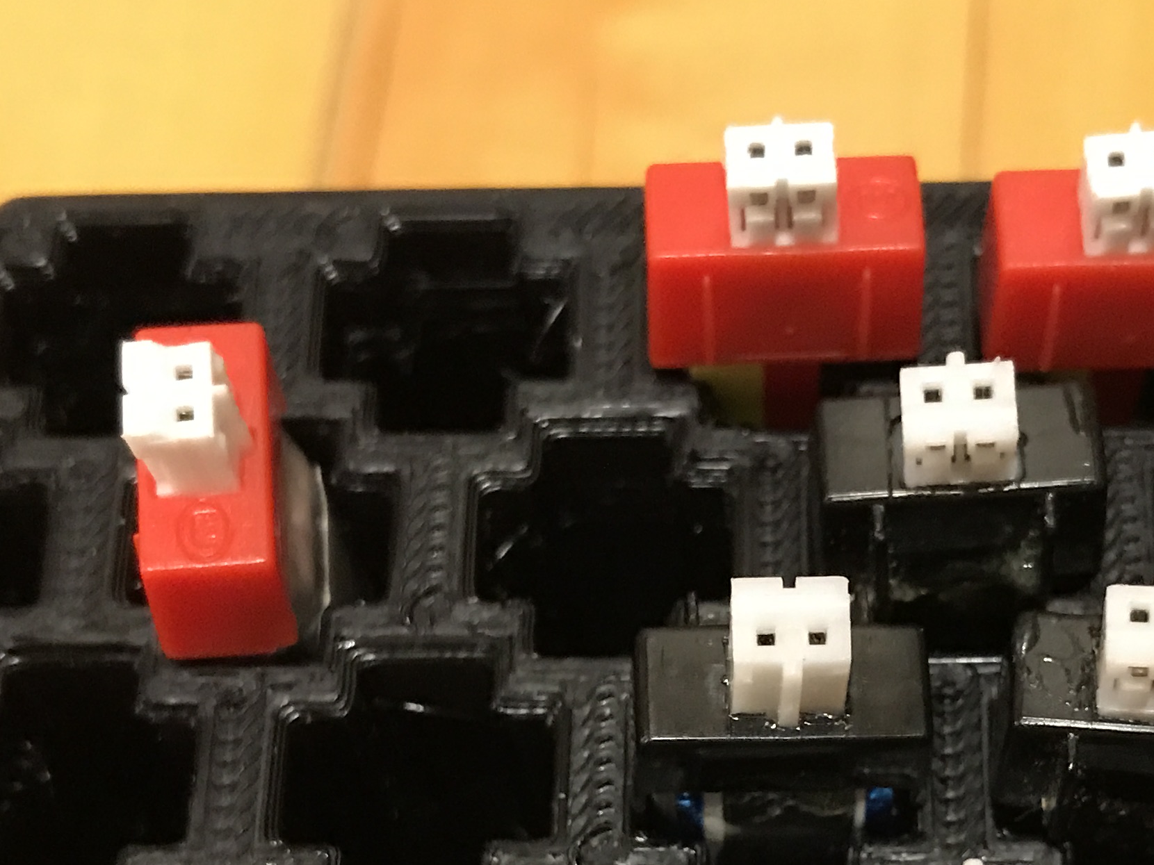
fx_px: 2267
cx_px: 790
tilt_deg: -64.5
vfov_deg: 21.2
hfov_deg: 28.3
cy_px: 745
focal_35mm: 68
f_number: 1.8
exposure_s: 1/7
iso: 80
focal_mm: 3.99
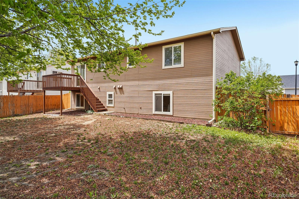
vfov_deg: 60.4
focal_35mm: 21
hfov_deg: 82.3
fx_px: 171
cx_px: 150
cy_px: 100
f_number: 8
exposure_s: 1/125
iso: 100
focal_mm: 20.6
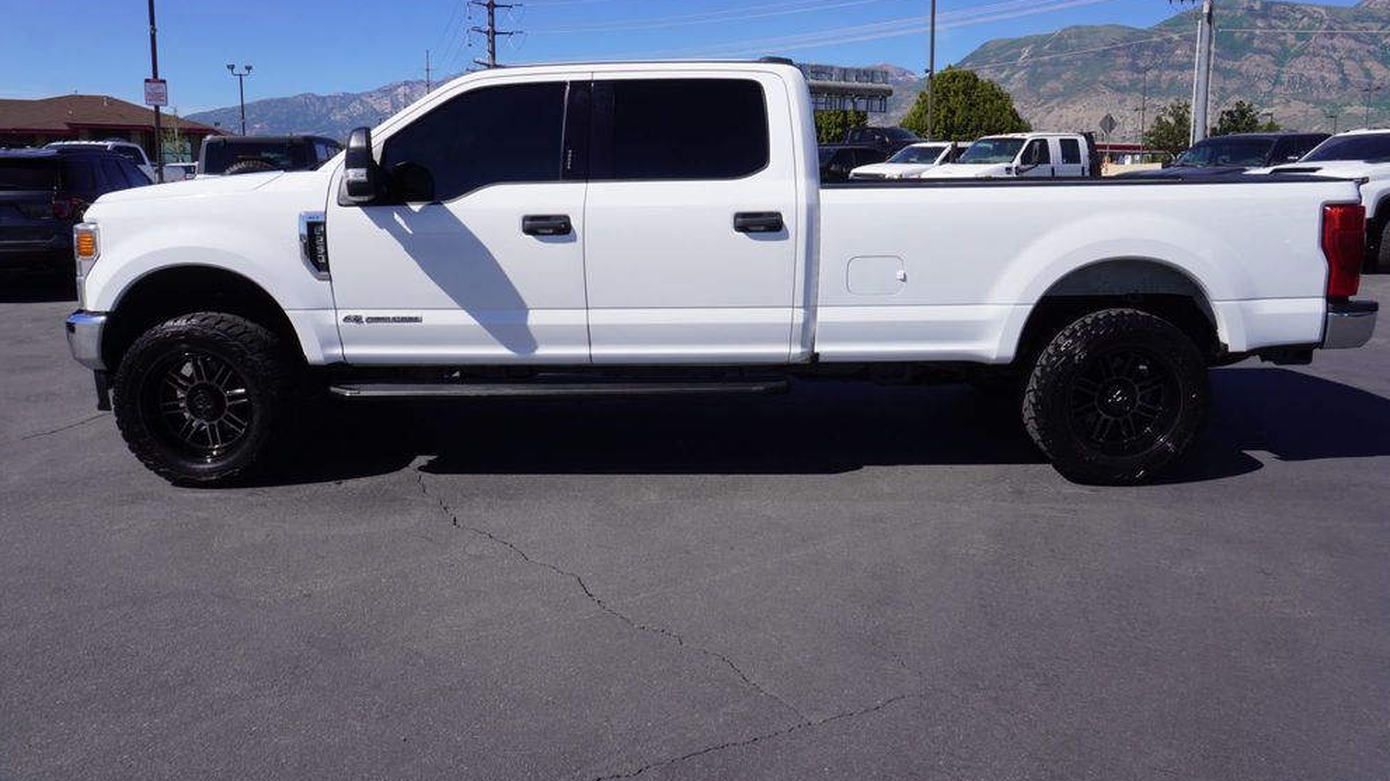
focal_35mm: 26
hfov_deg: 71.9
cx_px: 706
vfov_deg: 44.1
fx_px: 958
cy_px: 314
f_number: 10
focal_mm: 16
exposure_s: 1/200
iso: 100
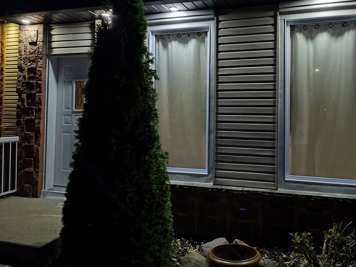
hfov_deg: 59.6
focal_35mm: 30
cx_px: 207
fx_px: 309
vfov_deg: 46.6
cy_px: 107
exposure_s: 1/15.2
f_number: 1.8
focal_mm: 5.56
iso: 688
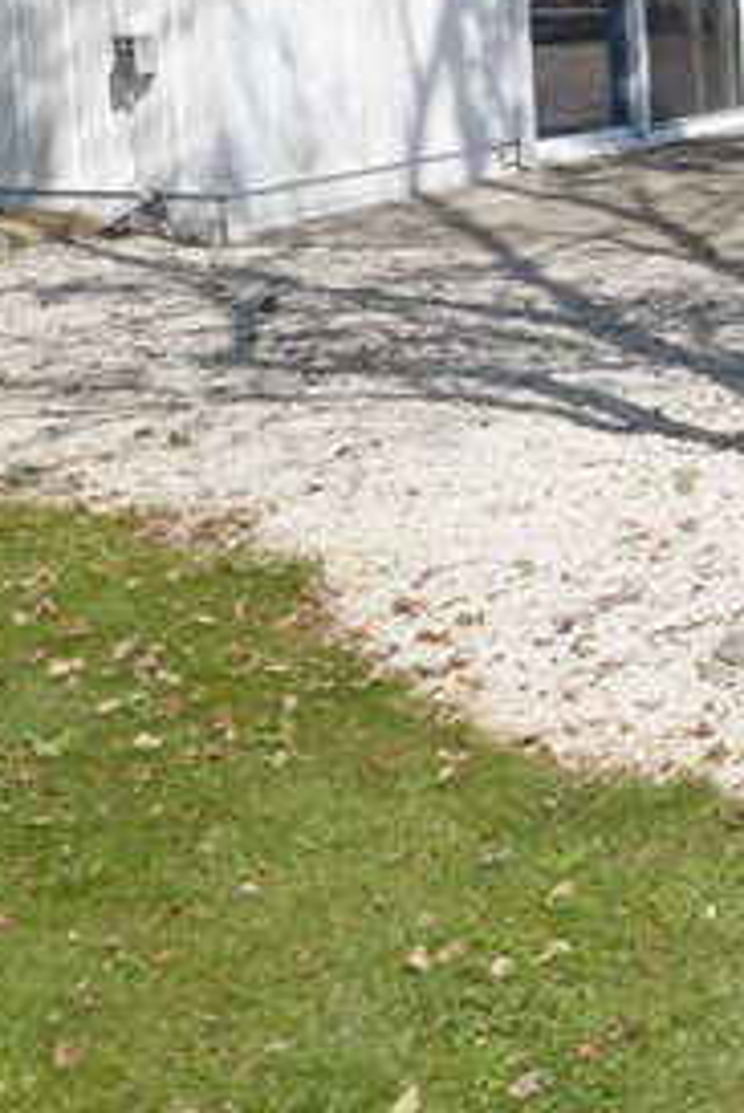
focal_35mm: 111
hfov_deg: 10.2
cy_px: 114
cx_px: 1984
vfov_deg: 18.1
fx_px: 3436
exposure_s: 1/200
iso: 100
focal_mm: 14.45
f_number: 2.8
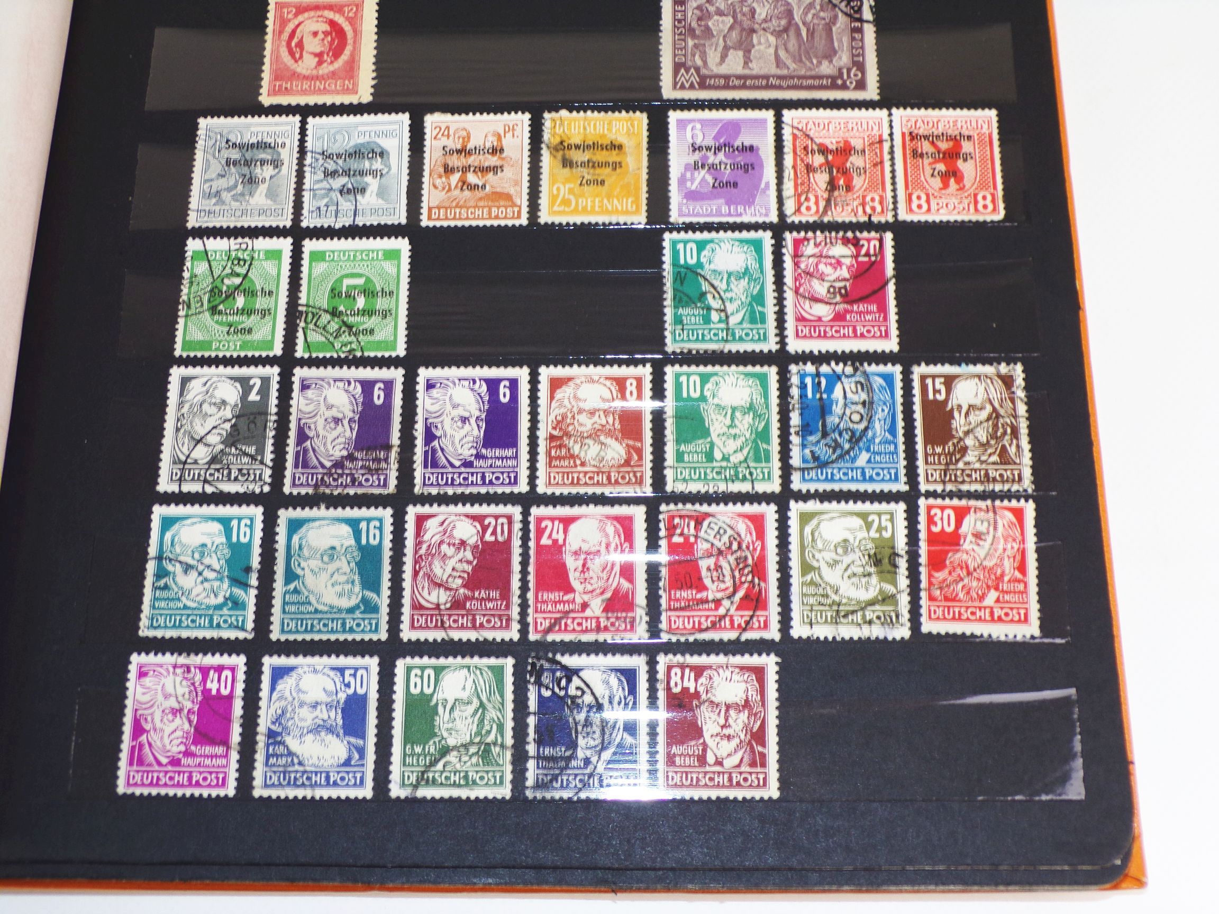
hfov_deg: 44.8
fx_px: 1479
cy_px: 457
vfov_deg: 34.3
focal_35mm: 42
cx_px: 610
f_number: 3.4
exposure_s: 1/34
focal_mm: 7.6
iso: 80
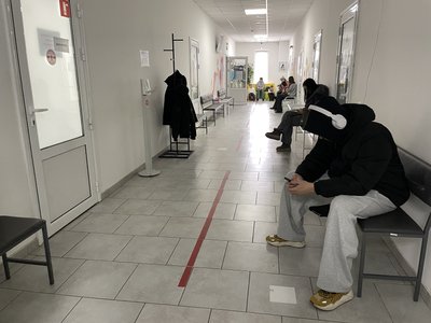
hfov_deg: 67.3
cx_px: 216
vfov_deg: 53.1
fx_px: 324
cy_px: 162
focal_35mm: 26
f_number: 1.6
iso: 320
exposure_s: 1/60
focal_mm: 4.2
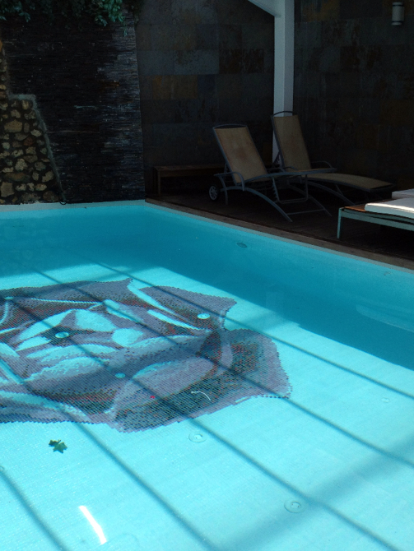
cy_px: 275
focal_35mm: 47
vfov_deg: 40.4
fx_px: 749
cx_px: 137
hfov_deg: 30.7
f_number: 2.4
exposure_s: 1/1842
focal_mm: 4.28
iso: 64
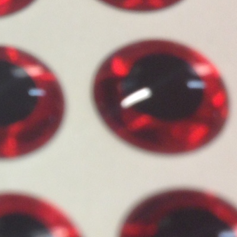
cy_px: 148
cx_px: -132
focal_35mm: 126
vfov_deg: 13.8
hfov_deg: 13.0
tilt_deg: -61.4
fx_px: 976
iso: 50
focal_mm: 4.28
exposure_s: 1/20
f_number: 2.4
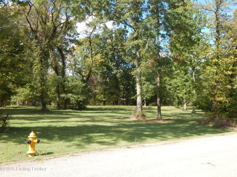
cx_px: 118
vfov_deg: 37.7
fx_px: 260
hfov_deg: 49.0
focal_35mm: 38
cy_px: 88
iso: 125
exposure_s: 1/500
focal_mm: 6.8
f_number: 3.4
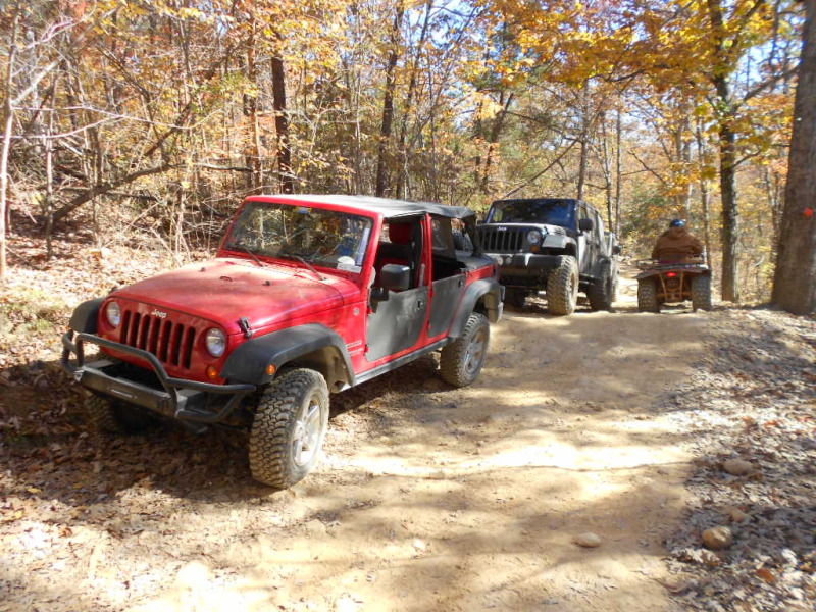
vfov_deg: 53.1
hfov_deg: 67.3
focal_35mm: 26
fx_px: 613
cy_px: 306
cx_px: 408
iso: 80
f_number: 3.2
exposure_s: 1/160
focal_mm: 4.6
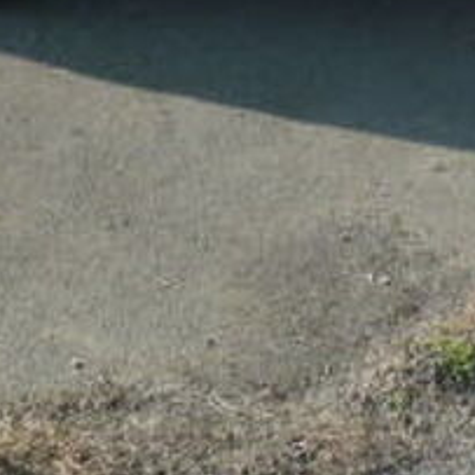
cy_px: -292
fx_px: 1692
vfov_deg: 14.6
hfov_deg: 15.2
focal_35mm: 109
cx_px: 625
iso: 125
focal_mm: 4.1
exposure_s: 1/320
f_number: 4
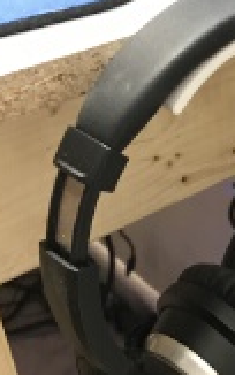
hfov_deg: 17.1
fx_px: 747
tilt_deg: -35.2
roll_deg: +2.1
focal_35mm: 73
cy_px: 230
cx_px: 274
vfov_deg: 28.1
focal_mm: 3.99
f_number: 1.8
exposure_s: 1/6
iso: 100
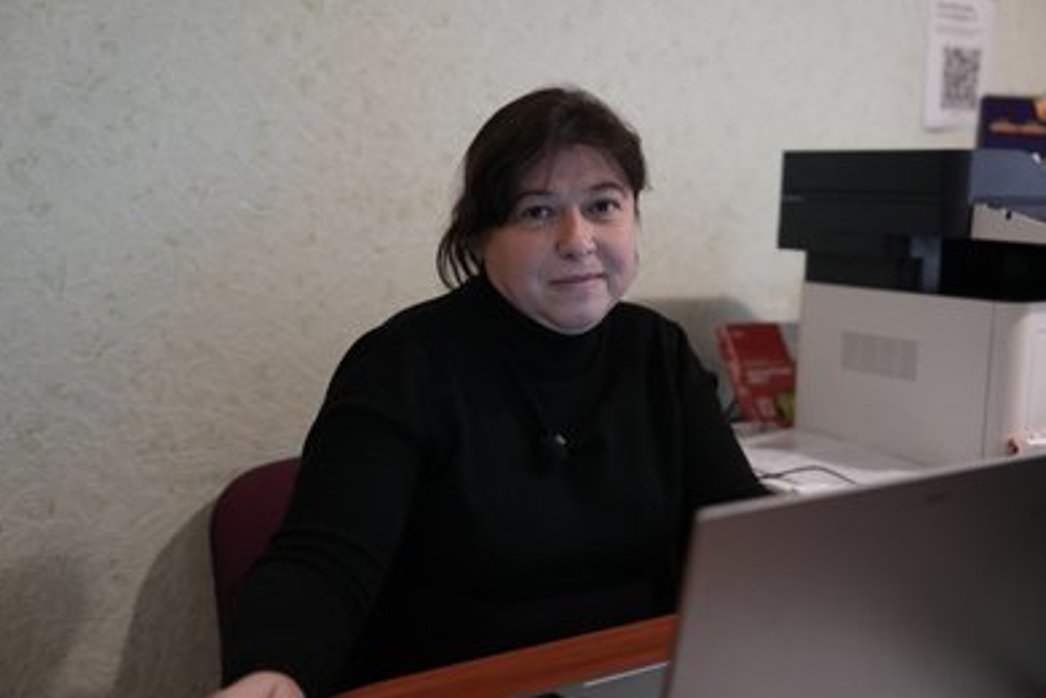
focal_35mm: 43
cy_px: 354
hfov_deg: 45.4
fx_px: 1250
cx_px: 516
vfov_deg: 31.2
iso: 2500
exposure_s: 1/50
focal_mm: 42
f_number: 2.8
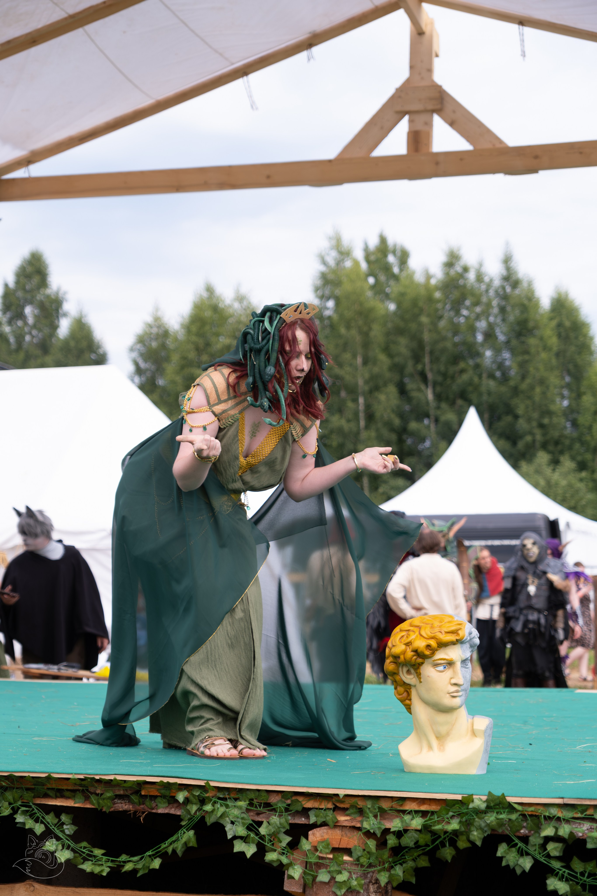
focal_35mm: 73
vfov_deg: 27.7
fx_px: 1816
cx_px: 298
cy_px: 448
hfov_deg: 18.7
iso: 160
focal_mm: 48.5
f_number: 2.8
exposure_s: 1/1250
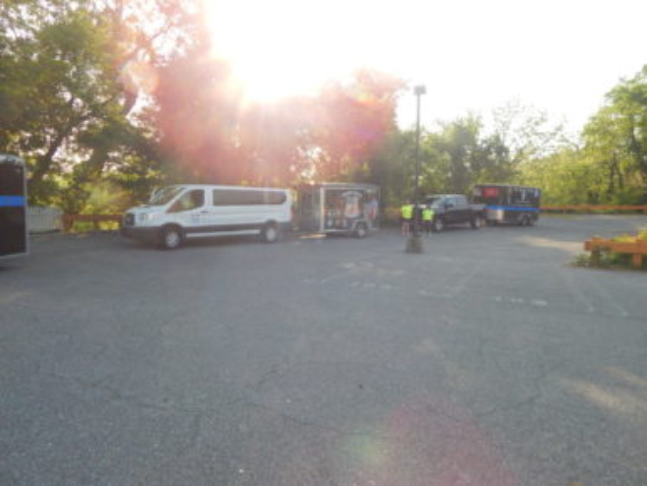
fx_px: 411
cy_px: 243
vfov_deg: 61.1
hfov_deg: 76.4
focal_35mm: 22
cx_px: 324
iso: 400
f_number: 6
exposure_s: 1/500
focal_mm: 4
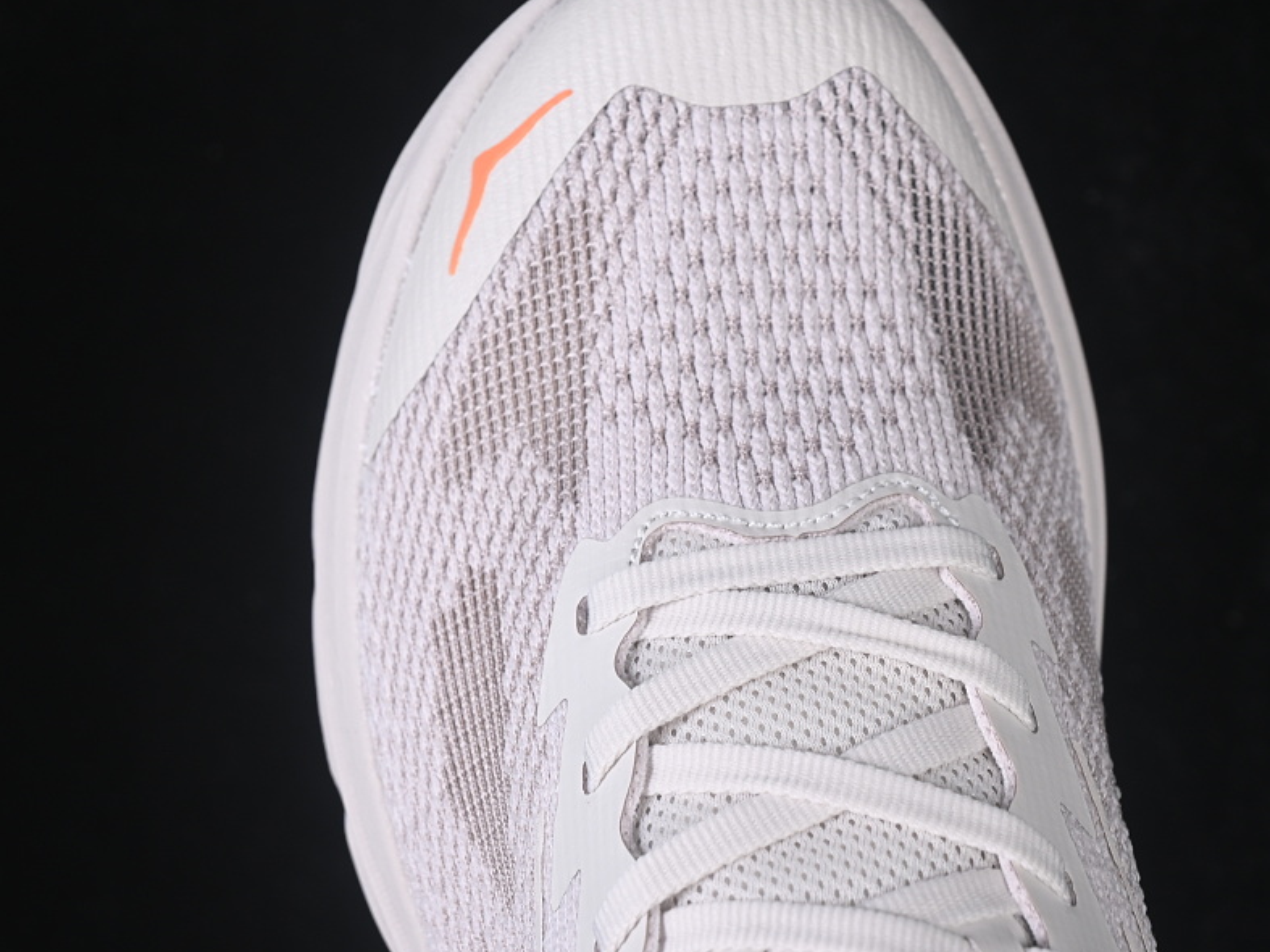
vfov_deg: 14.9
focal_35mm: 99
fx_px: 3632
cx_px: 710
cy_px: 407
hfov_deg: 19.8
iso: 160
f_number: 7.1
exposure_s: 1/80
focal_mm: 50
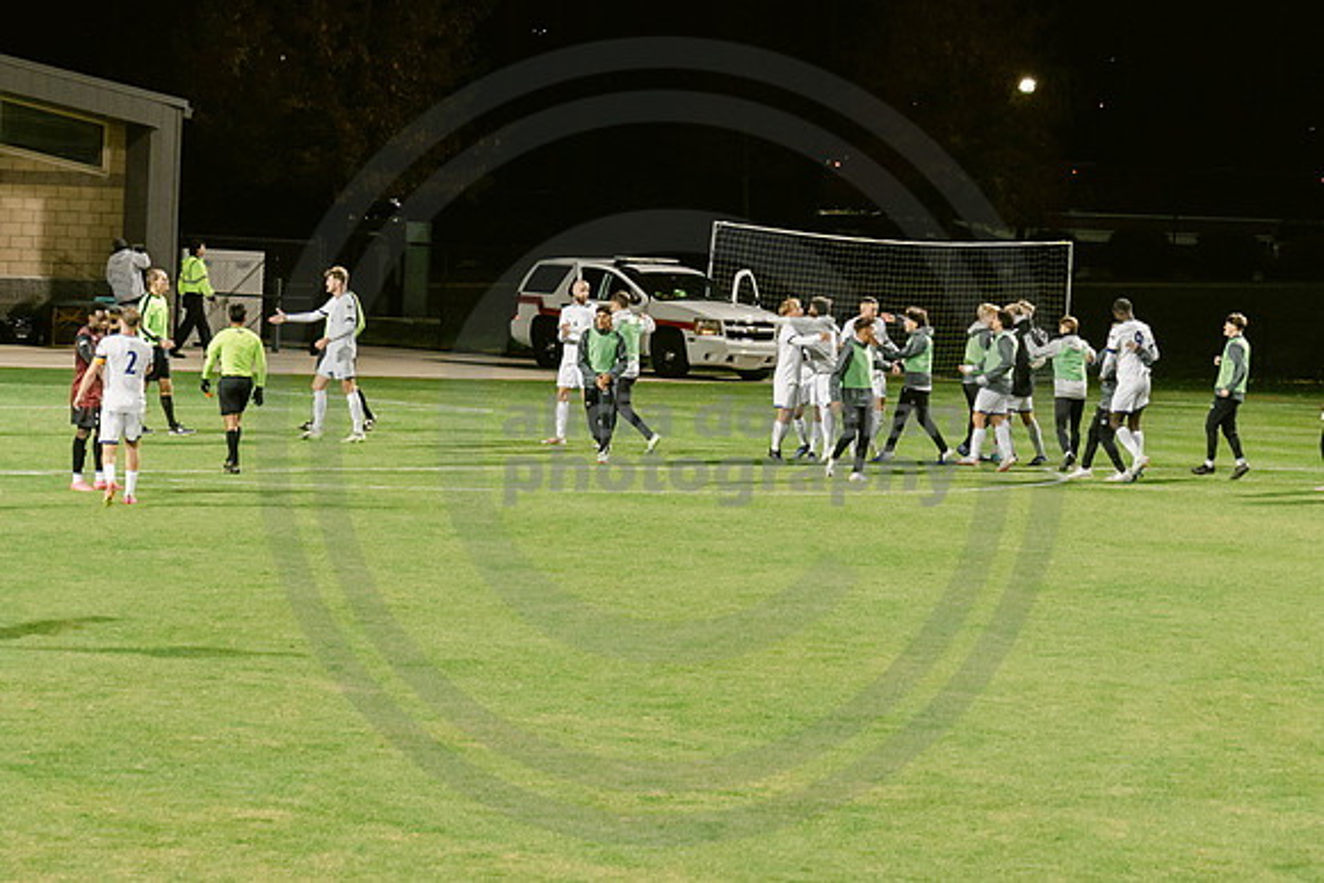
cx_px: 884
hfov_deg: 12.1
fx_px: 6250
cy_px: 421
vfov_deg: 8.1
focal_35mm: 170
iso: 2000
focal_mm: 70
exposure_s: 1/160
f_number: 4
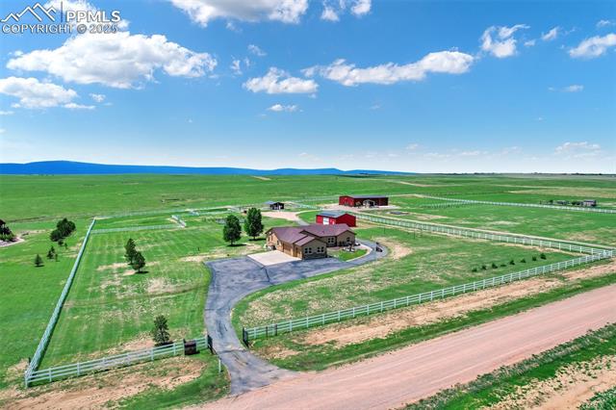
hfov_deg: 78.6
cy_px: 205
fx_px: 376
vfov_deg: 57.2
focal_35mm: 22
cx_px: 308
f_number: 2.8
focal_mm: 8.38
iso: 100
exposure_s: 1/3000
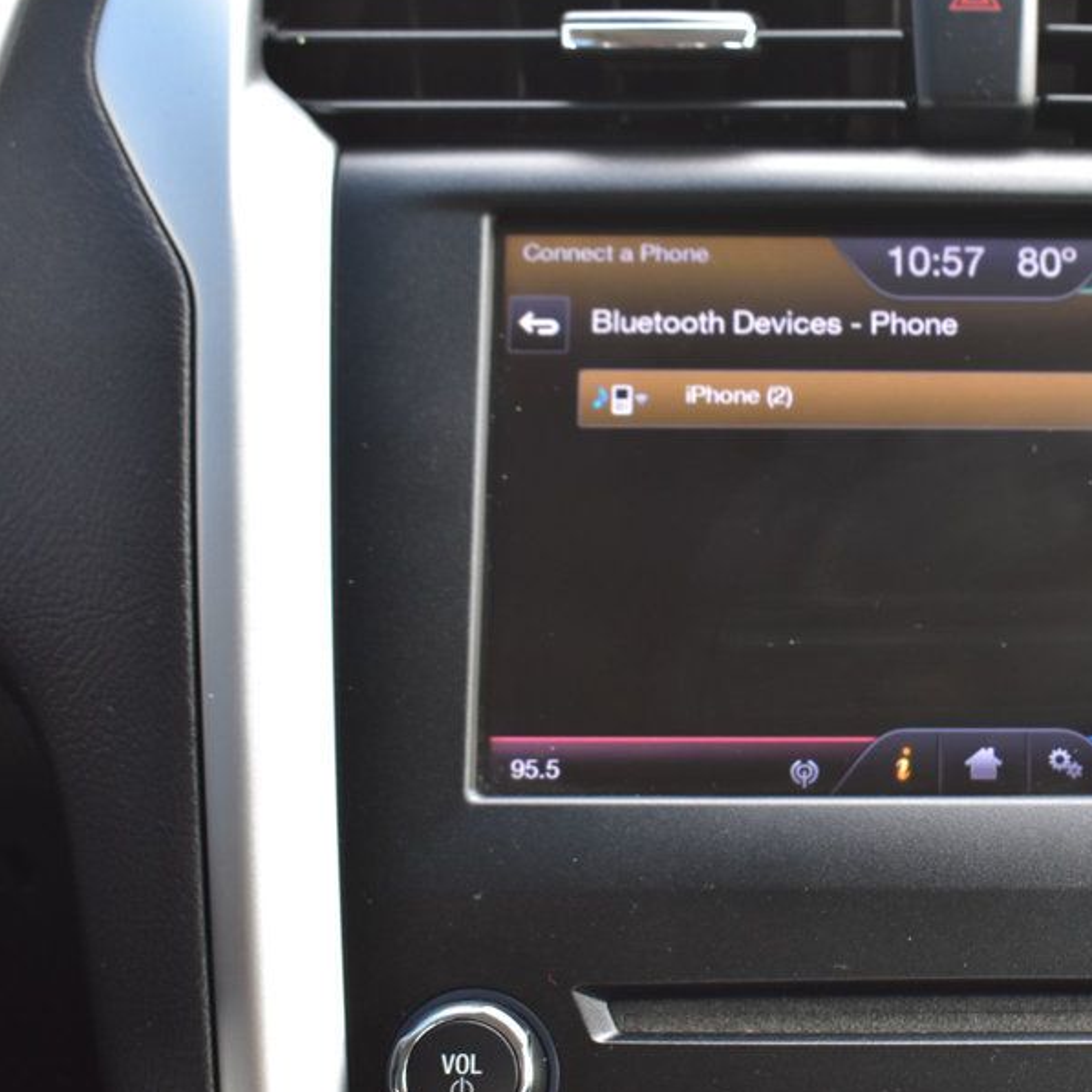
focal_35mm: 68
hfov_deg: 25.0
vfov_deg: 25.5
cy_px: 569
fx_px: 2417
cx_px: 876
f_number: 7.1
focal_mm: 31
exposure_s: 1/40
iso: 400
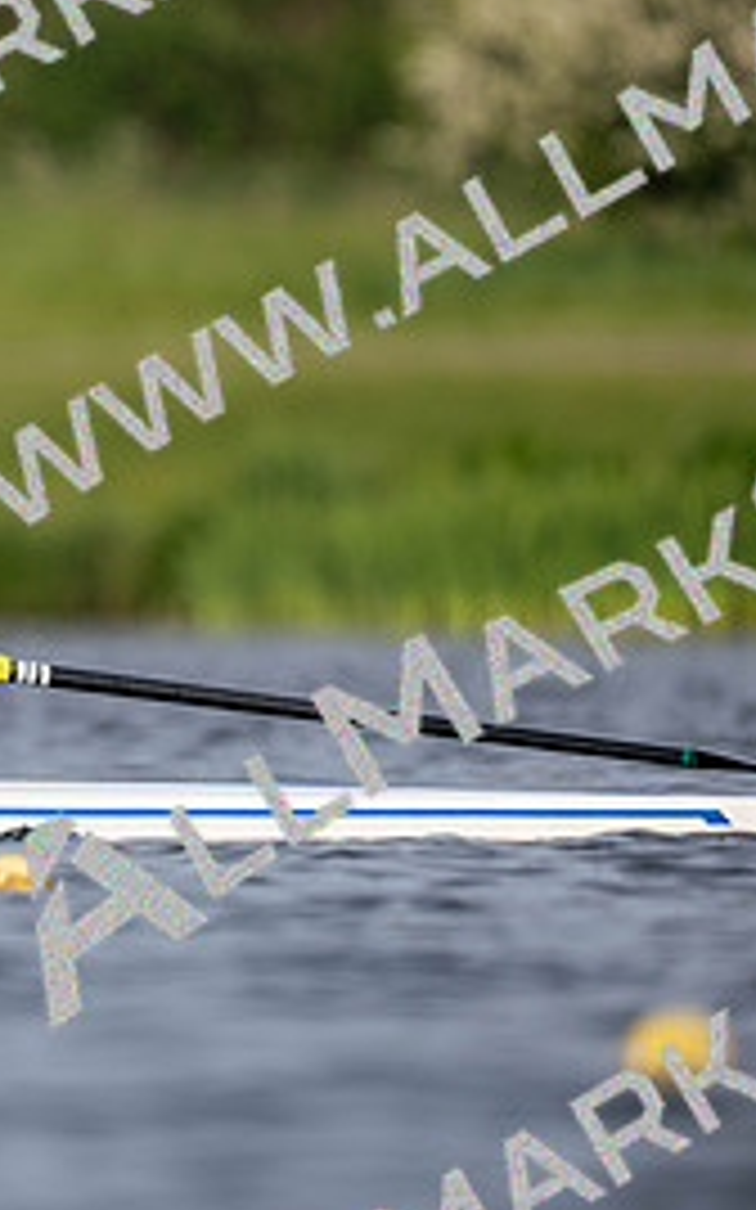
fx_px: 43571
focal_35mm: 1321
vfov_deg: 1.6
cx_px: -360
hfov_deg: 1.0
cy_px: 601
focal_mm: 600
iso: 250
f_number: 4
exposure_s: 1/2500
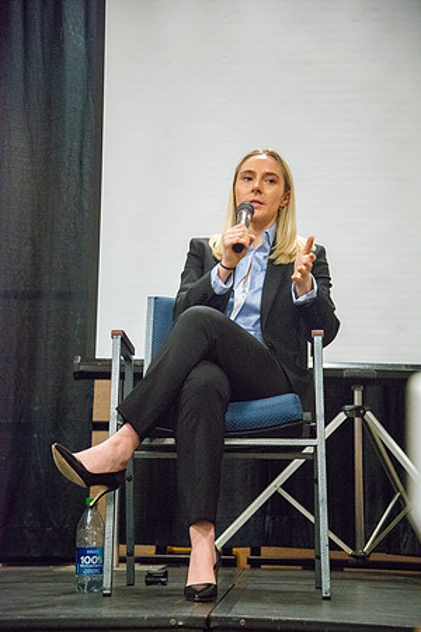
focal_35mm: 72
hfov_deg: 18.9
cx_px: 210
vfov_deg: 28.1
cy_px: 316
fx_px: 1263
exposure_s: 1/200
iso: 6400
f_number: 4.5
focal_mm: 72
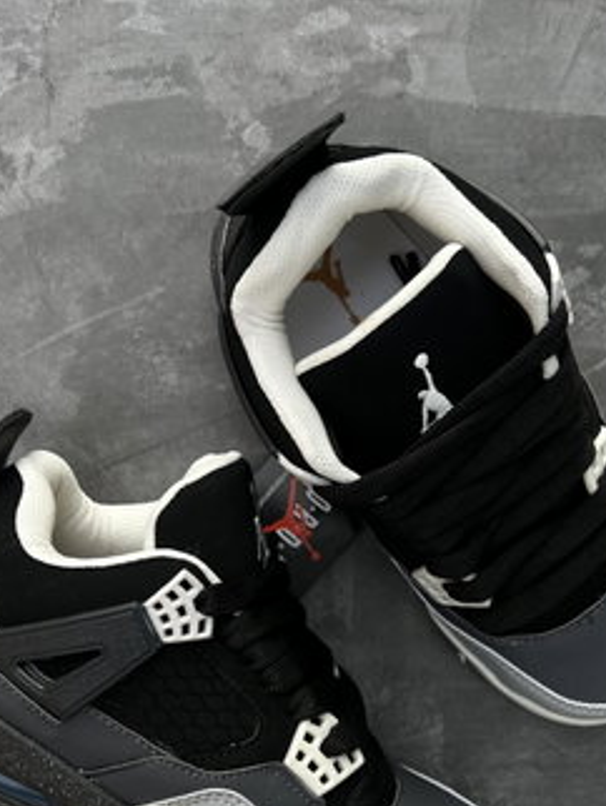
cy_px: 582
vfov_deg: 42.8
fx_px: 1002
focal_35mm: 43
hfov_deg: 33.6
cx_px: 303
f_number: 1.5
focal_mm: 5.7
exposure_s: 1/461
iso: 50
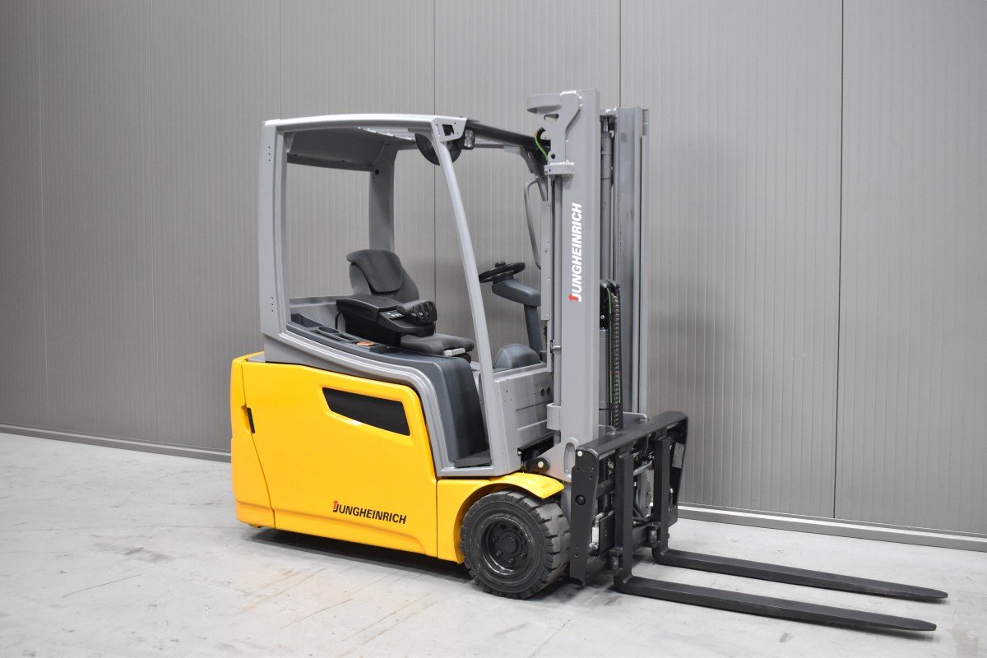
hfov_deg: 53.1
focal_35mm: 36
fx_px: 987
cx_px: 494
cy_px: 329
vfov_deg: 36.9
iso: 1600
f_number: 4.5
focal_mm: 24
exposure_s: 1/40
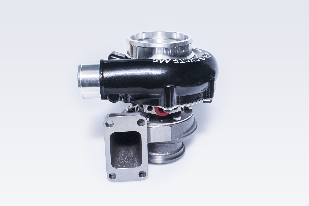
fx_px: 373
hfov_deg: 45.0
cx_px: 154
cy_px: 103
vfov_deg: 30.8
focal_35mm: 44
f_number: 11
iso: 200
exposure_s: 1/60
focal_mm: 29
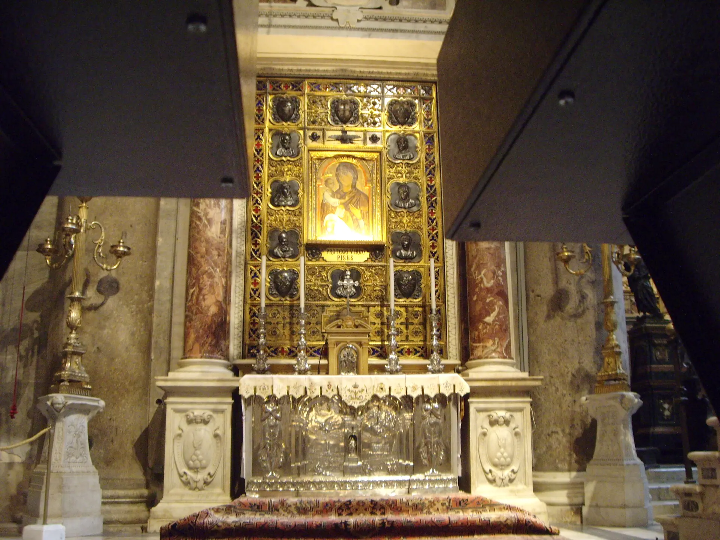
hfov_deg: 49.0
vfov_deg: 37.7
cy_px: 270
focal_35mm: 38
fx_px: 790
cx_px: 360
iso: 200
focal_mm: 6.2
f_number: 2.7
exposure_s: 1/4
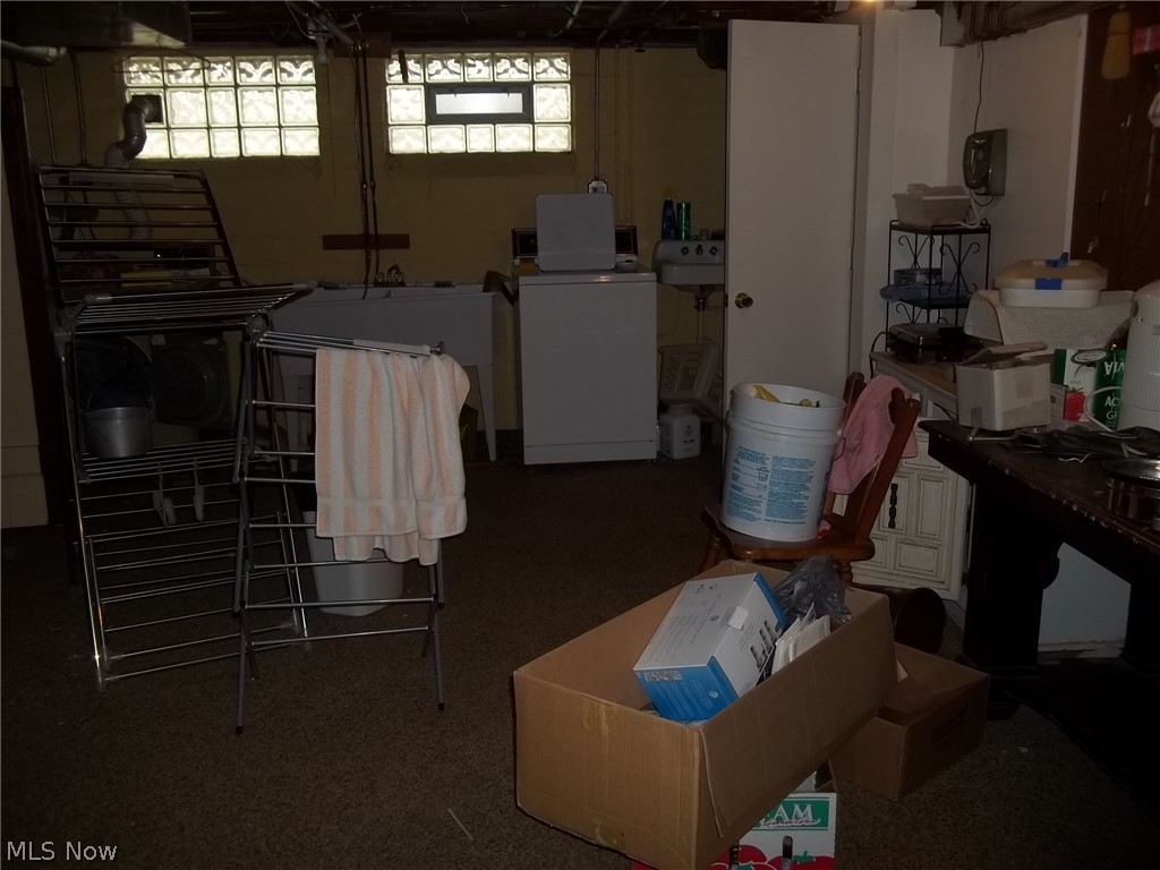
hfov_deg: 56.8
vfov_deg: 44.2
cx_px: 580
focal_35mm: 32
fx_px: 1072
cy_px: 435
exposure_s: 1/30
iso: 64
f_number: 2.9
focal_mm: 5.7
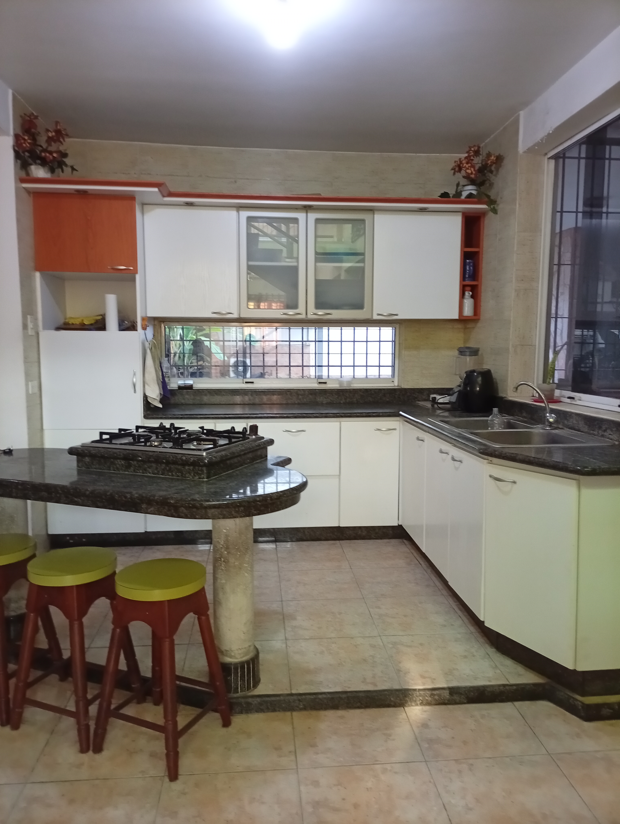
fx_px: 643
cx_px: 310
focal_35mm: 27
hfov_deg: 51.5
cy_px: 412
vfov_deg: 65.2
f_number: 1.8
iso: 431
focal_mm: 3.84
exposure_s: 1/33.3
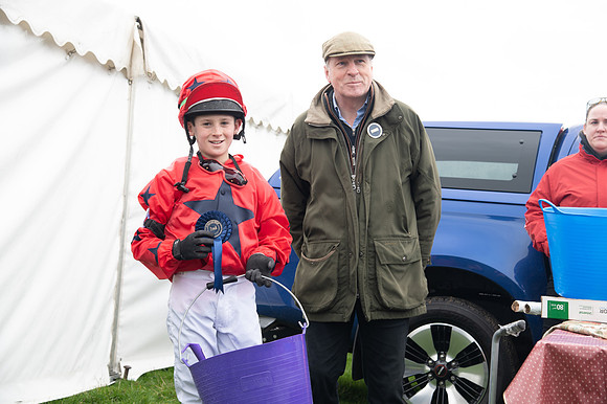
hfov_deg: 32.4
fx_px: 1045
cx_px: 304
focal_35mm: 62
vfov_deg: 21.9
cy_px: 202
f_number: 5
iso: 200
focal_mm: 62
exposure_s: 1/125
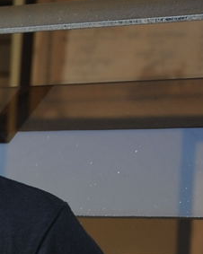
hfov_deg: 4.7
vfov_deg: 6.3
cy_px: 285
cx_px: -460
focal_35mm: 308
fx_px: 2316
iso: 320
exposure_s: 1/125
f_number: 7.1
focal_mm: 58
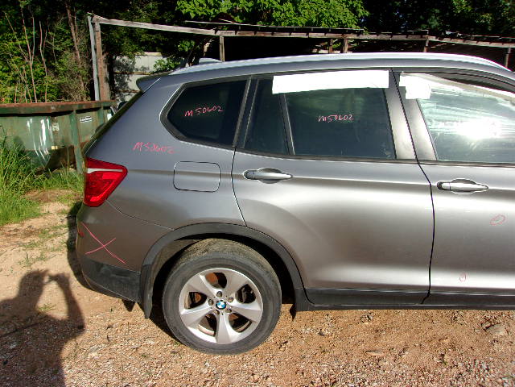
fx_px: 402
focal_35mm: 27
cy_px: 194
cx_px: 258
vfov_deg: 51.4
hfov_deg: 65.3
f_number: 10.4
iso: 80
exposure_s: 1/80
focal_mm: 4.9
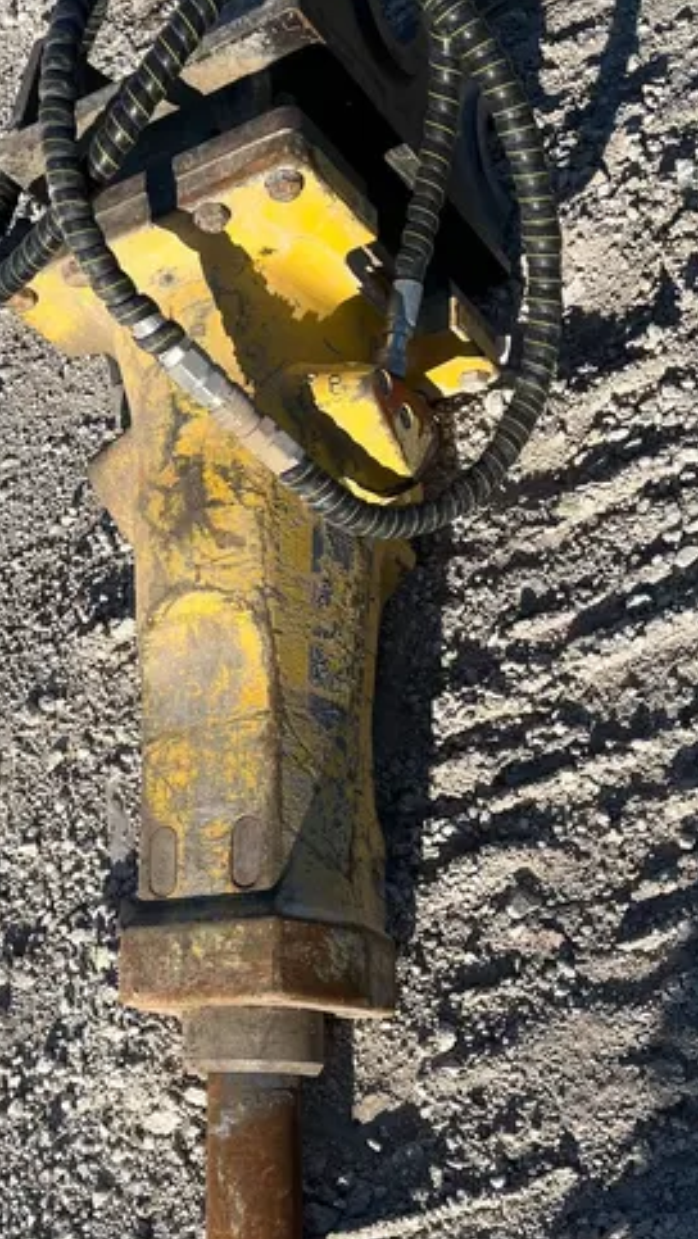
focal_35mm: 43
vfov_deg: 46.8
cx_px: 126
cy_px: 794
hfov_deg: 27.1
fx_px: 1414
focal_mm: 5.1
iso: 50
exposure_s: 1/3311
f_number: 1.6
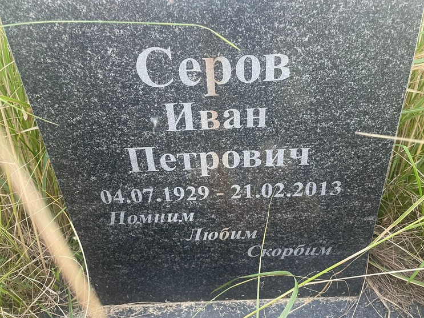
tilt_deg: -32.3
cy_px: 156
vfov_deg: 49.7
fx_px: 343
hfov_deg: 63.5
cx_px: 210
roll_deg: +4.7
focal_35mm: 28
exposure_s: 1/60
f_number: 1.6
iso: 200
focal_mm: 4.2
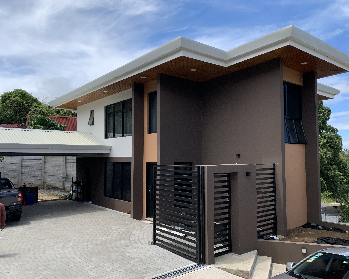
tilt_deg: +3.1
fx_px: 289
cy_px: 140
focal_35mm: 28
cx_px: 190
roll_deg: -0.8
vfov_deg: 51.5
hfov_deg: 62.1
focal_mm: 4.25
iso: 25
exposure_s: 1/1205
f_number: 1.8
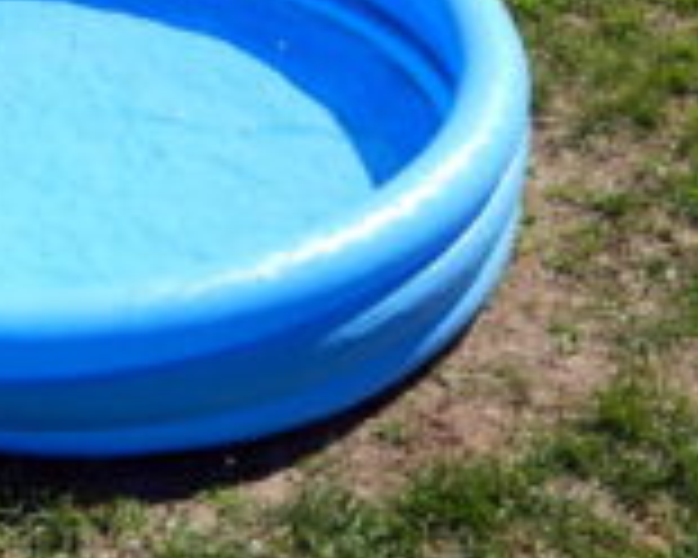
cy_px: 277
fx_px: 1694
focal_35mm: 82
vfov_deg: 18.7
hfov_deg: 22.6
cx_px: 50
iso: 125
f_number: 6.5
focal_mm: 5.6
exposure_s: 1/640
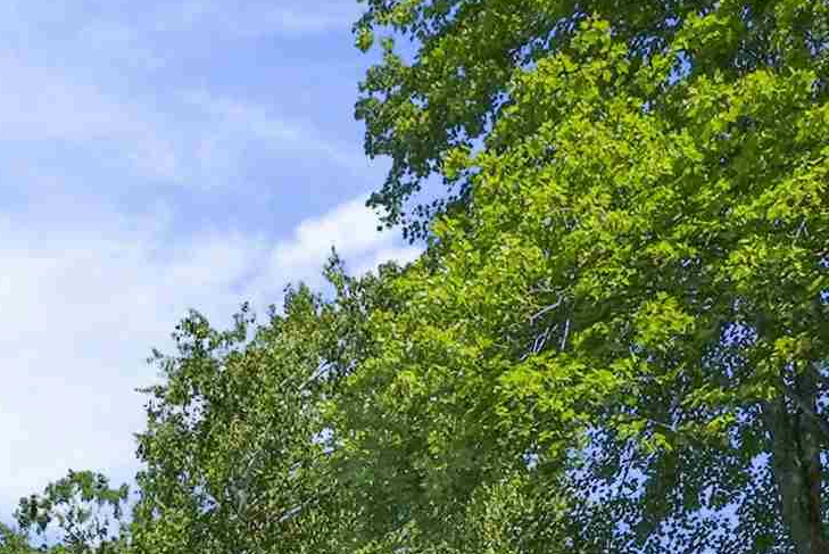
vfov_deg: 16.6
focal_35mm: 59
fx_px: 1359
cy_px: 1143
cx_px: 156
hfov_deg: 32.9
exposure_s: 1/1250
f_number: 9
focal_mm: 14
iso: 2000
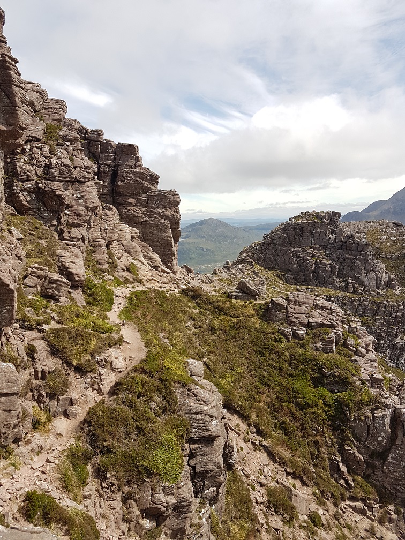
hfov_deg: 53.1
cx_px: 202
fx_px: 406
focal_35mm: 26
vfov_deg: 67.3
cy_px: 270
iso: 40
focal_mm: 4.2
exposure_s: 1/1844
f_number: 1.7
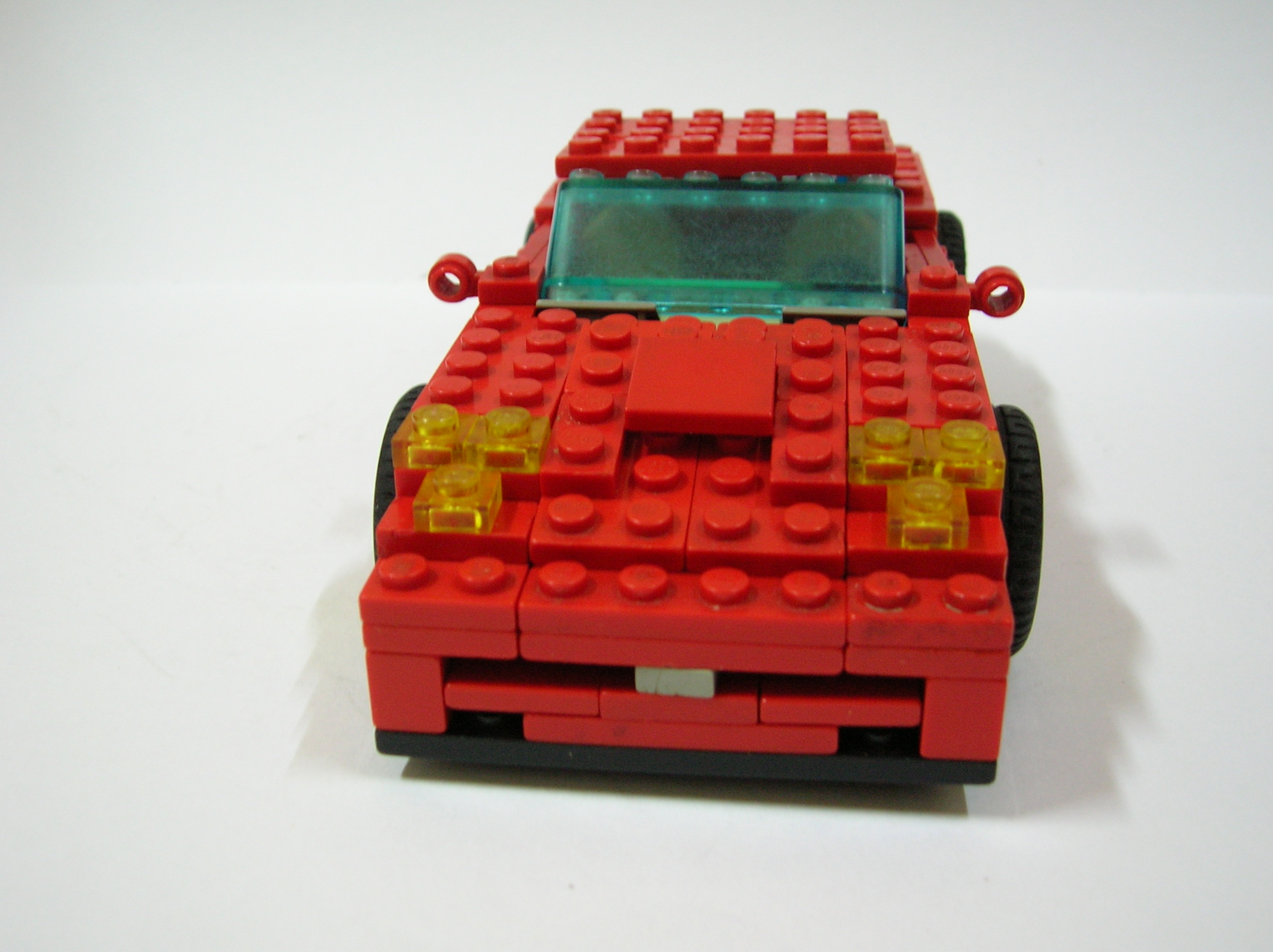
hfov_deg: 49.0
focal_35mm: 38
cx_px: 636
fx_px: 1396
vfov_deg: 37.7
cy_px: 476
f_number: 3
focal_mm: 6.4
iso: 100
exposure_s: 1/3.2
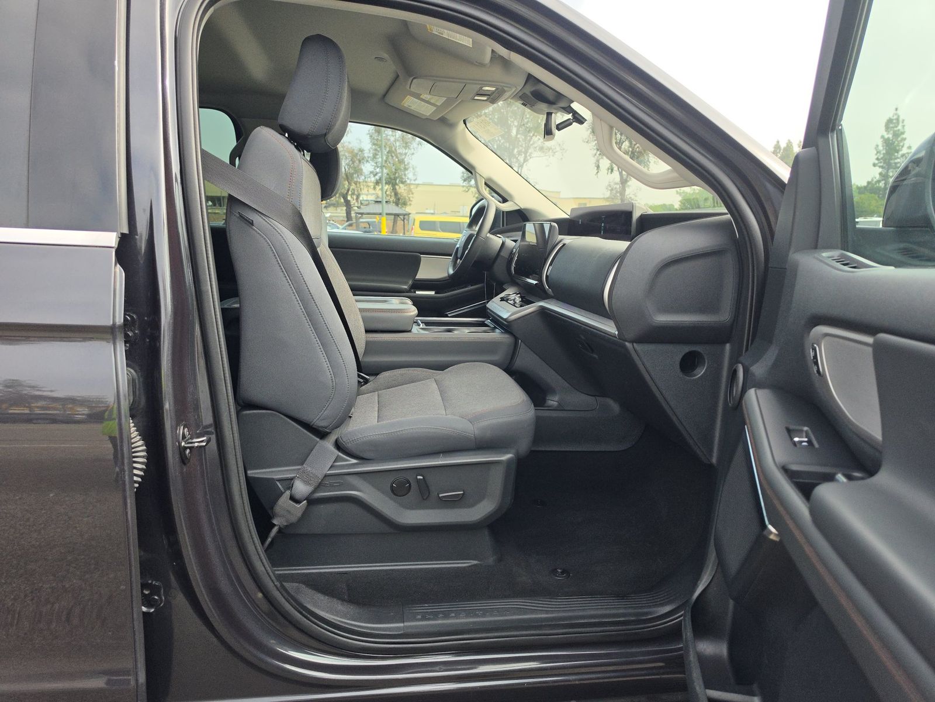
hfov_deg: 73.9
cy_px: 351
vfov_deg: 58.9
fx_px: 621
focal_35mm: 23
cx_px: 468
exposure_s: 1/2122
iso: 63
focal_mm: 6.5
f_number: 1.4
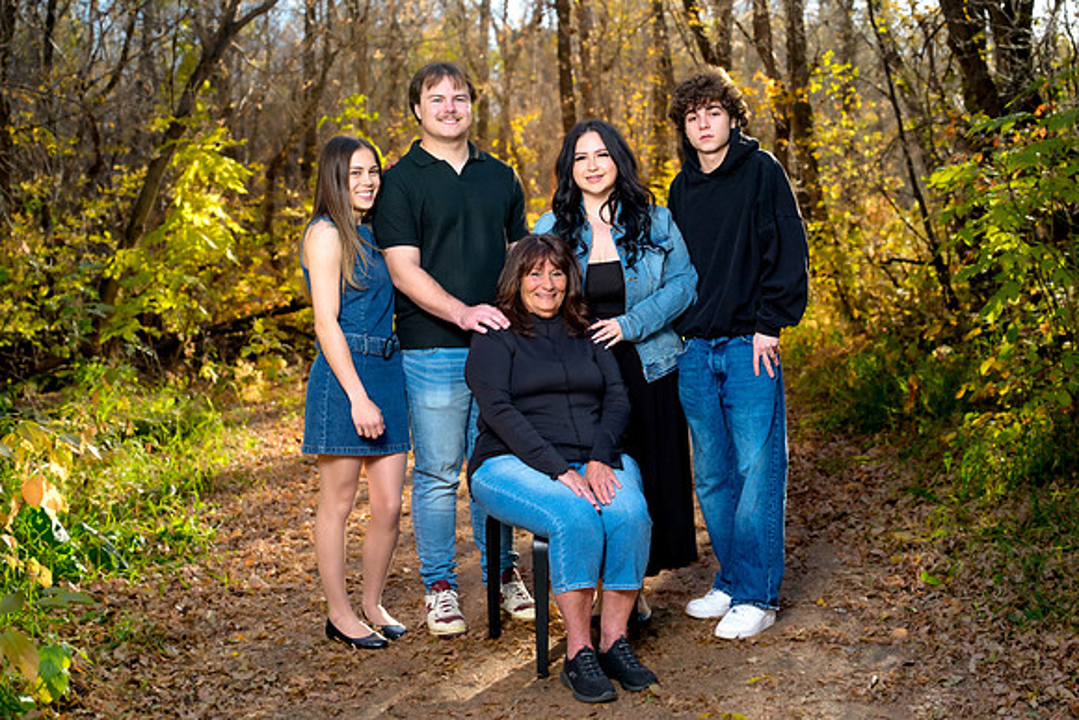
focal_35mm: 50
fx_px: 1499
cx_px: 540
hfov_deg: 39.6
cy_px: 360
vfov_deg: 27.0
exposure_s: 1/160
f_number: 4
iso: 640
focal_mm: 50
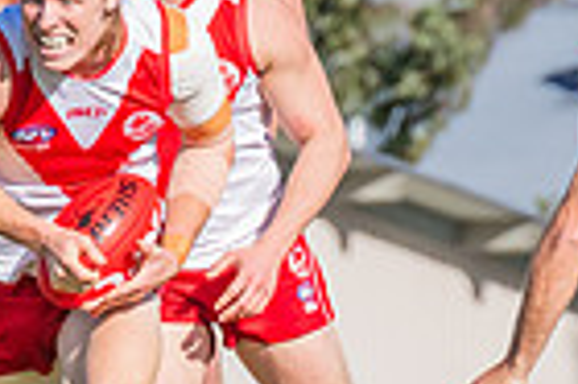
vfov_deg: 0.6
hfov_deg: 0.8
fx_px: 39113
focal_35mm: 2439
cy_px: 378
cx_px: 193
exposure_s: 1/1250
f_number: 13
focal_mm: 420
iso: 800
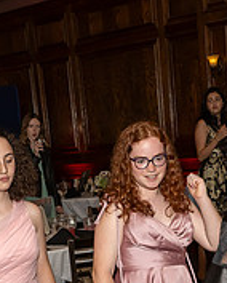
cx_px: 114
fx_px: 755
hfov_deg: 17.1
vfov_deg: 20.1
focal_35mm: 90
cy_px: 329
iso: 640
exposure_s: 1/250
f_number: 8
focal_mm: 24
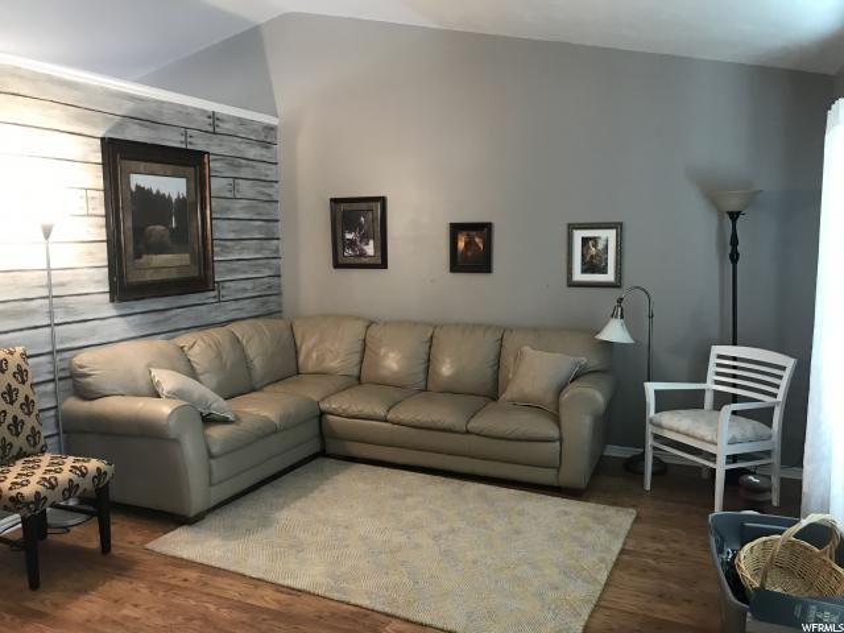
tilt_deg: -6.5
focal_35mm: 28
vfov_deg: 49.7
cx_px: 422
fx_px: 683
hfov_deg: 63.4
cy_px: 316
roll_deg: +0.1
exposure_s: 1/15
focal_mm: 3.99
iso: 64
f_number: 1.8
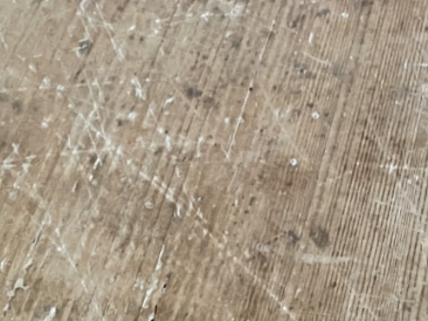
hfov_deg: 22.0
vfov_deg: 16.1
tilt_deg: -59.8
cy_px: 435
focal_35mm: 86
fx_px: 1063
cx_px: 2
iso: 400
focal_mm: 4.2
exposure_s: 1/33
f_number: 1.6
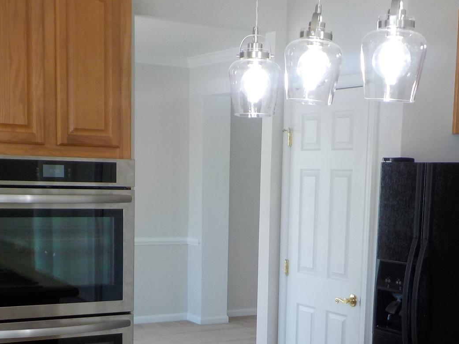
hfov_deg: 32.7
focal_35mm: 59
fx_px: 782
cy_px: 299
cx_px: 257
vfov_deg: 24.2
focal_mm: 4.1
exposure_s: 1/40
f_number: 3.3
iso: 125
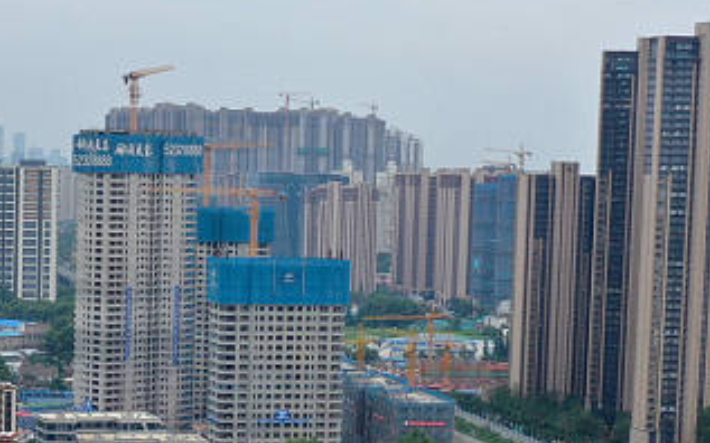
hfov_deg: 18.8
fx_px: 2089
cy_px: 380
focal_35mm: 108
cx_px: 25
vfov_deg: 12.0
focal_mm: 10.26
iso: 100
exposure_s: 1/200
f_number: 9
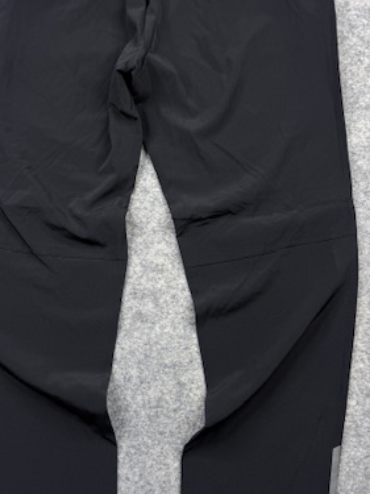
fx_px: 585
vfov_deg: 45.7
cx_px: 157
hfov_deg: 35.0
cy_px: 225
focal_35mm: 41
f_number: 1.78
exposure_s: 1/100
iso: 64
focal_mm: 6.76
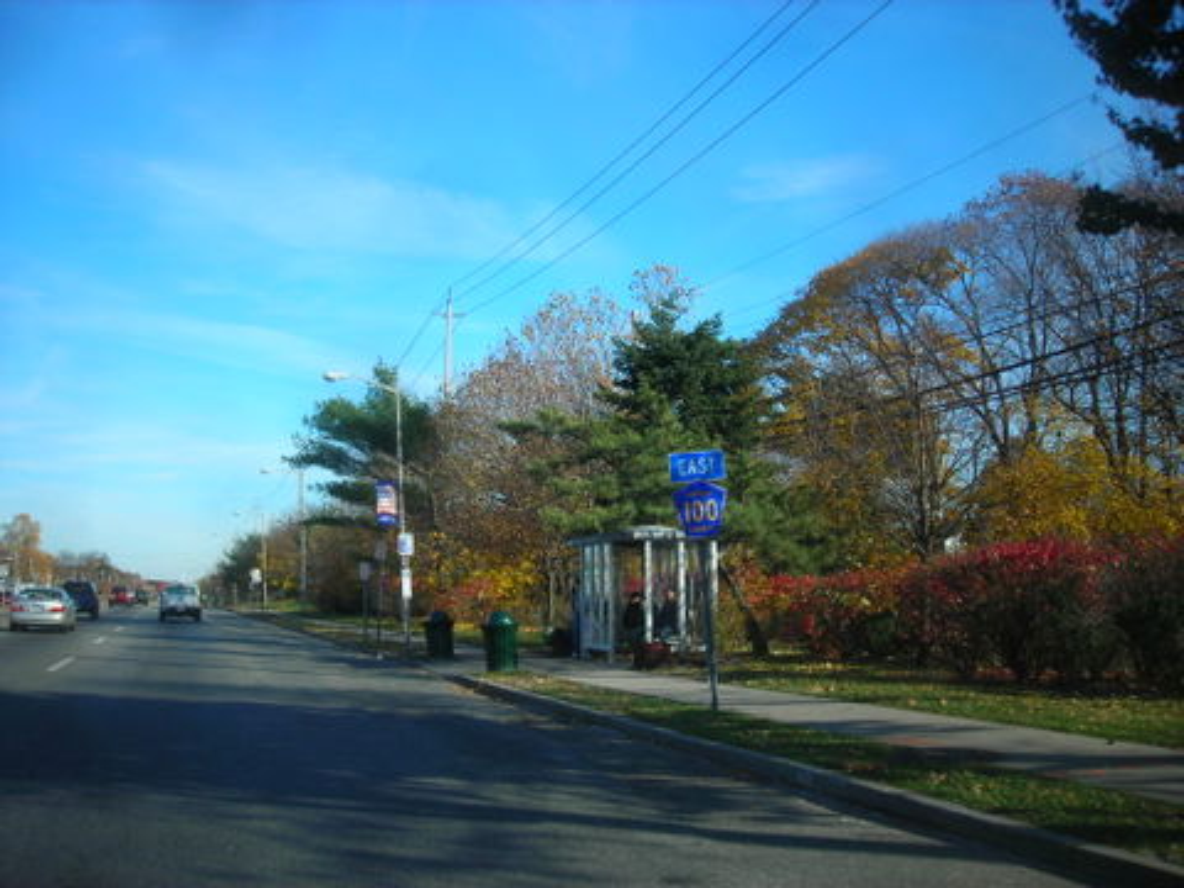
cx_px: 592
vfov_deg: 37.7
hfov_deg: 49.0
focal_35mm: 38
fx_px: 1300
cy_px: 444
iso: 50
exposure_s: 1/360
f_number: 3.2
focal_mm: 6.3
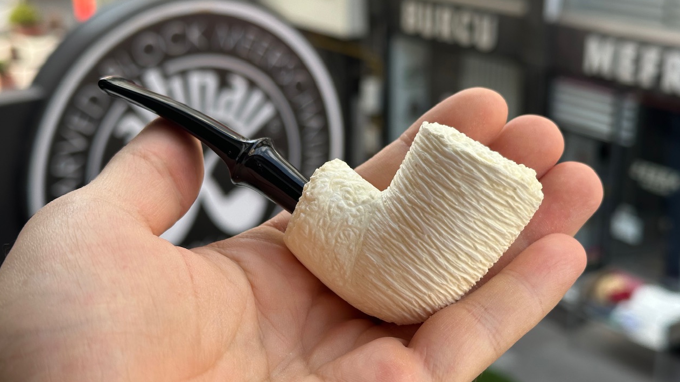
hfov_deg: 39.2
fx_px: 955
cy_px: 191
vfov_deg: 22.6
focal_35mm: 53
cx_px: 341
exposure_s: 1/651
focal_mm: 6.86
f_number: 1.78
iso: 64
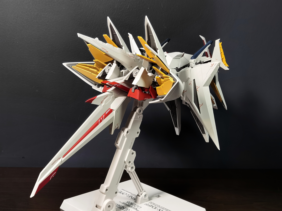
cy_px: 106
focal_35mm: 54
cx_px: 141
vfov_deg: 27.0
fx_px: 440
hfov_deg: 35.5
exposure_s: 1/61.7
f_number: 16
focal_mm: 6.71
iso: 50
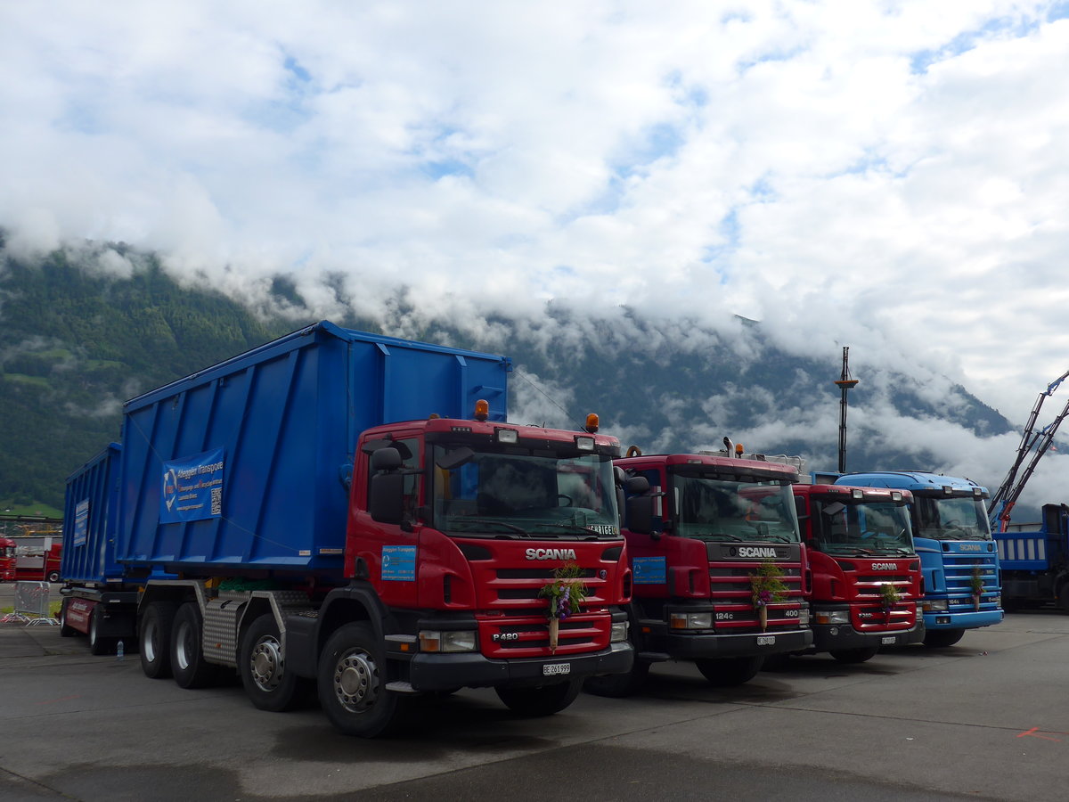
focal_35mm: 31
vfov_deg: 45.4
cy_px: 401
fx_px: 957
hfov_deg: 58.4
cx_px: 534
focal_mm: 6.5
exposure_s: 1/1000
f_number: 2.8
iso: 80
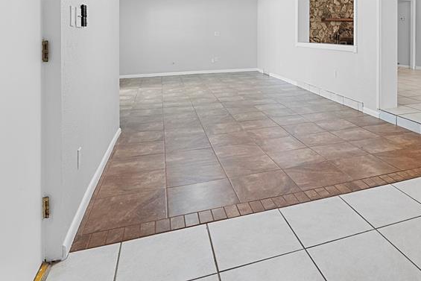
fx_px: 350
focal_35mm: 30
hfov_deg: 59.5
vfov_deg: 40.8
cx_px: 304
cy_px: 35
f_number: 7.1
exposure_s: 1/10
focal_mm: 16.5
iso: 1600
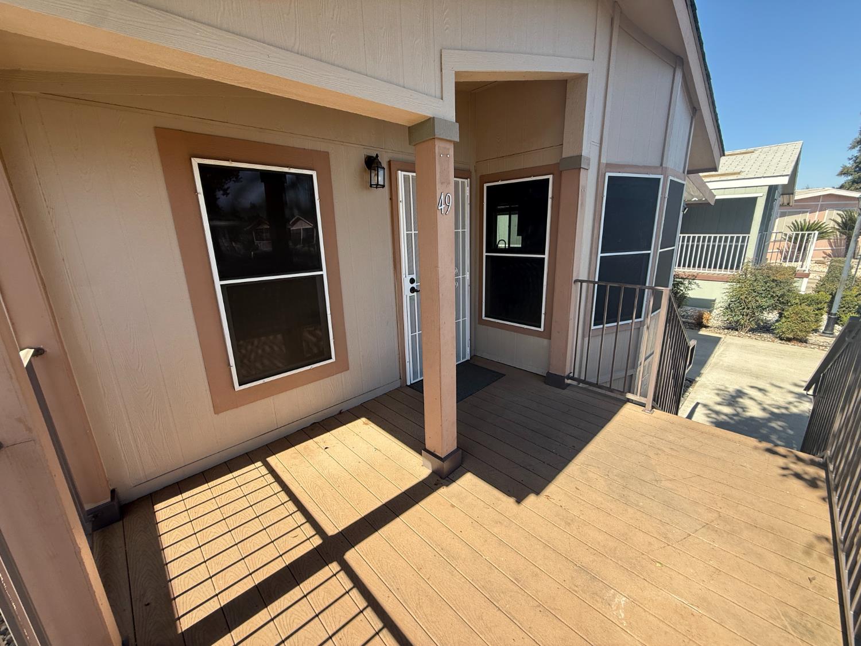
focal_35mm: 14
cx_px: 430
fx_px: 348
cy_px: 323
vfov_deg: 85.7
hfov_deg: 102.1
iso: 64
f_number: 2.2
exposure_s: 1/433
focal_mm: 2.22
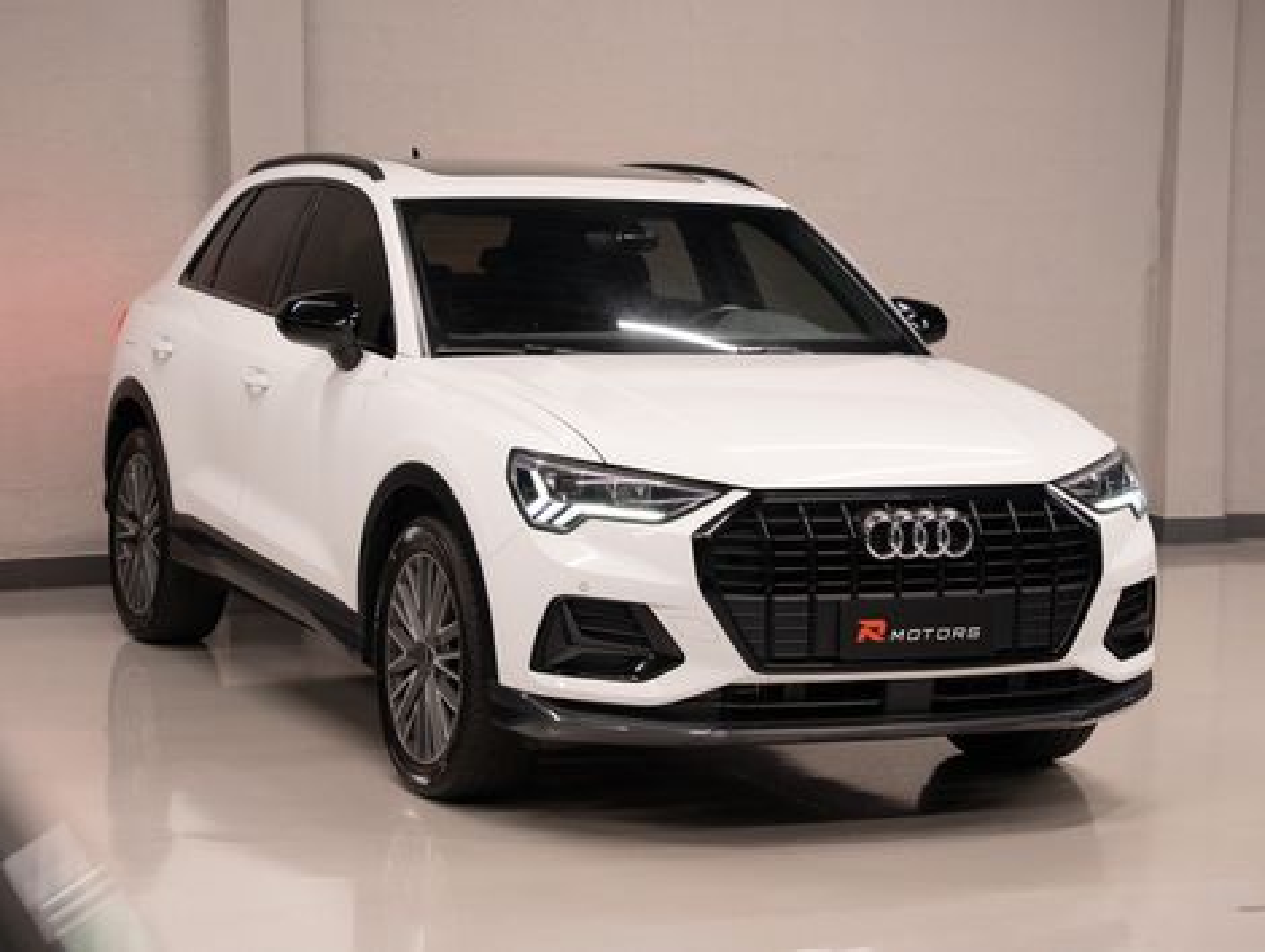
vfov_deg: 17.4
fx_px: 3117
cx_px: 657
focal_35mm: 85
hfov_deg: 22.9
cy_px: 483
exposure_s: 1/100
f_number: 4
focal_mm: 70
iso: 3200
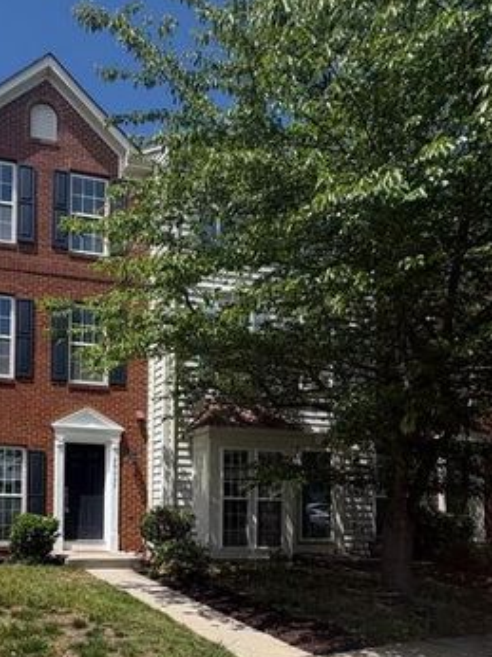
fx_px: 512
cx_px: 30
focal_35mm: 27
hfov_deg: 45.4
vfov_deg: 61.0
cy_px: 508
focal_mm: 2.22
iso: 40
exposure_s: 1/1748
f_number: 2.2
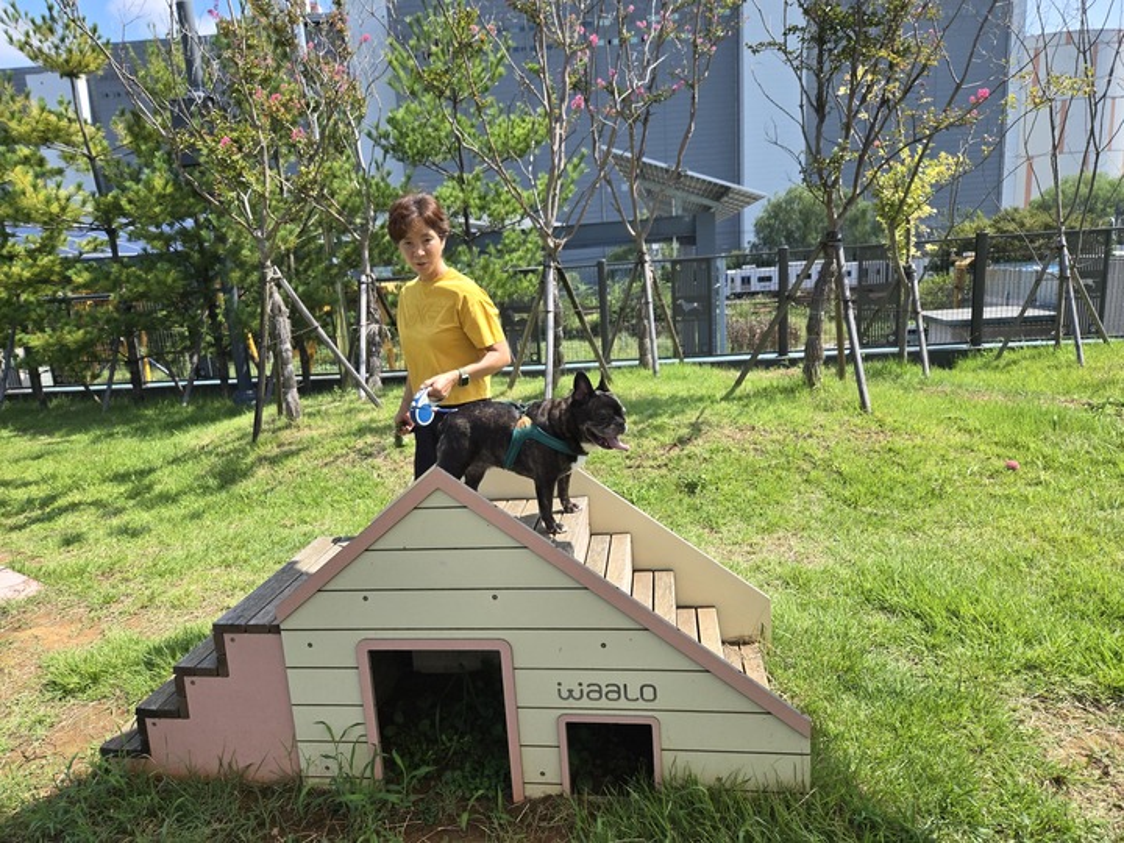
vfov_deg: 58.9
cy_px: 422
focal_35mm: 23
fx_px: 747
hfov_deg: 73.9
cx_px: 562
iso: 80
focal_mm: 5.4
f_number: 1.8
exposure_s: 1/2805
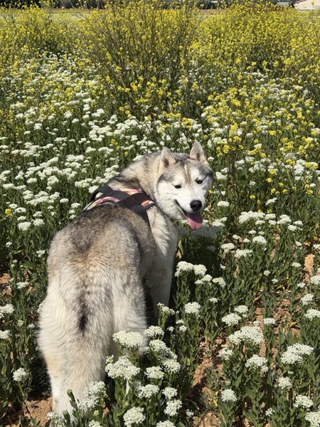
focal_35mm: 48
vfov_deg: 39.7
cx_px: 160
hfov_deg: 30.3
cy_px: 214
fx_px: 592
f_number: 1.78
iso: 64
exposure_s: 1/7143
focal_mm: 6.76
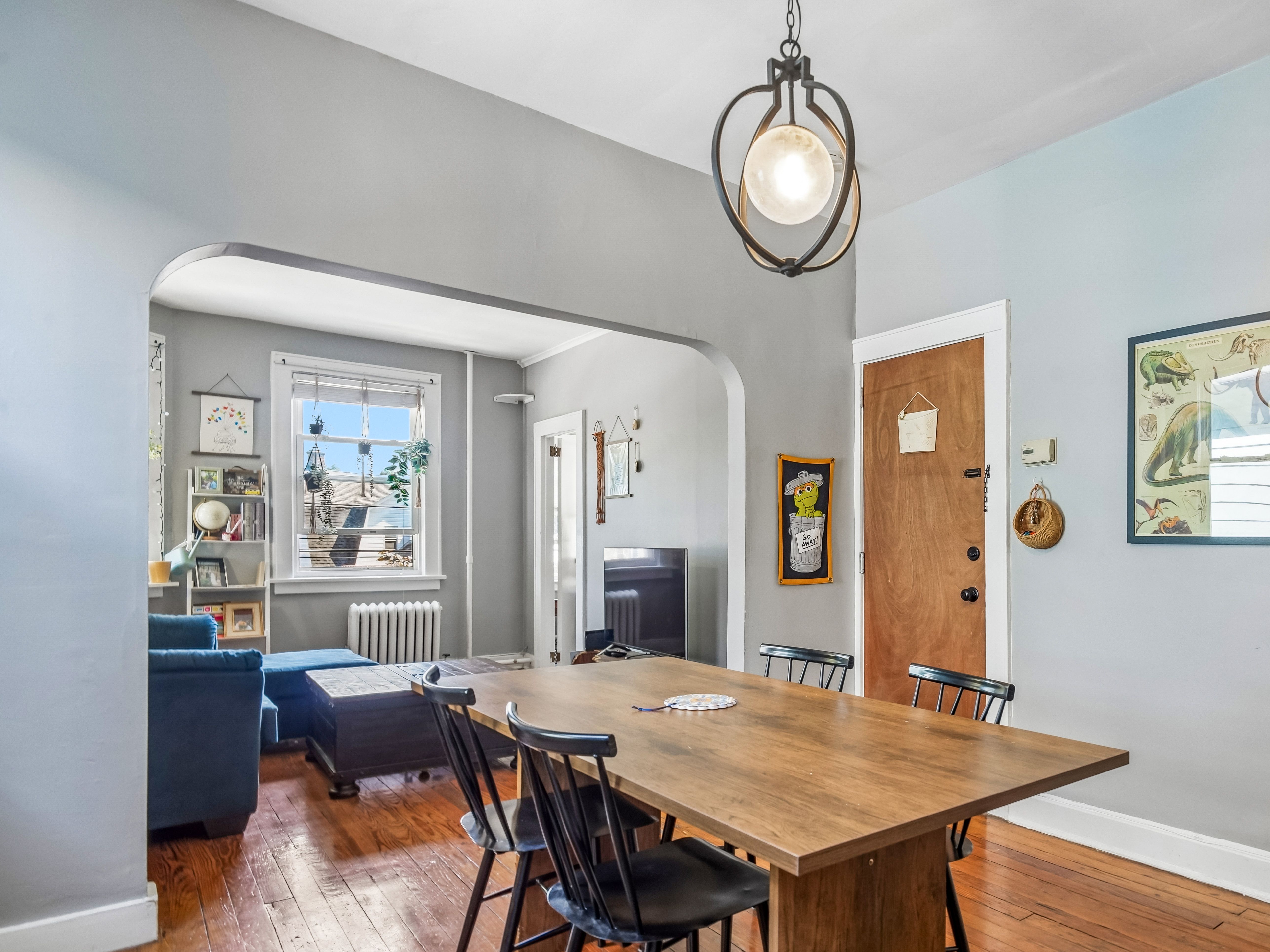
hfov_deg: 76.9
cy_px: 538
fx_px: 770
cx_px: 830
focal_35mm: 21
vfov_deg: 63.2
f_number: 8
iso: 400
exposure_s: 1/4
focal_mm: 16
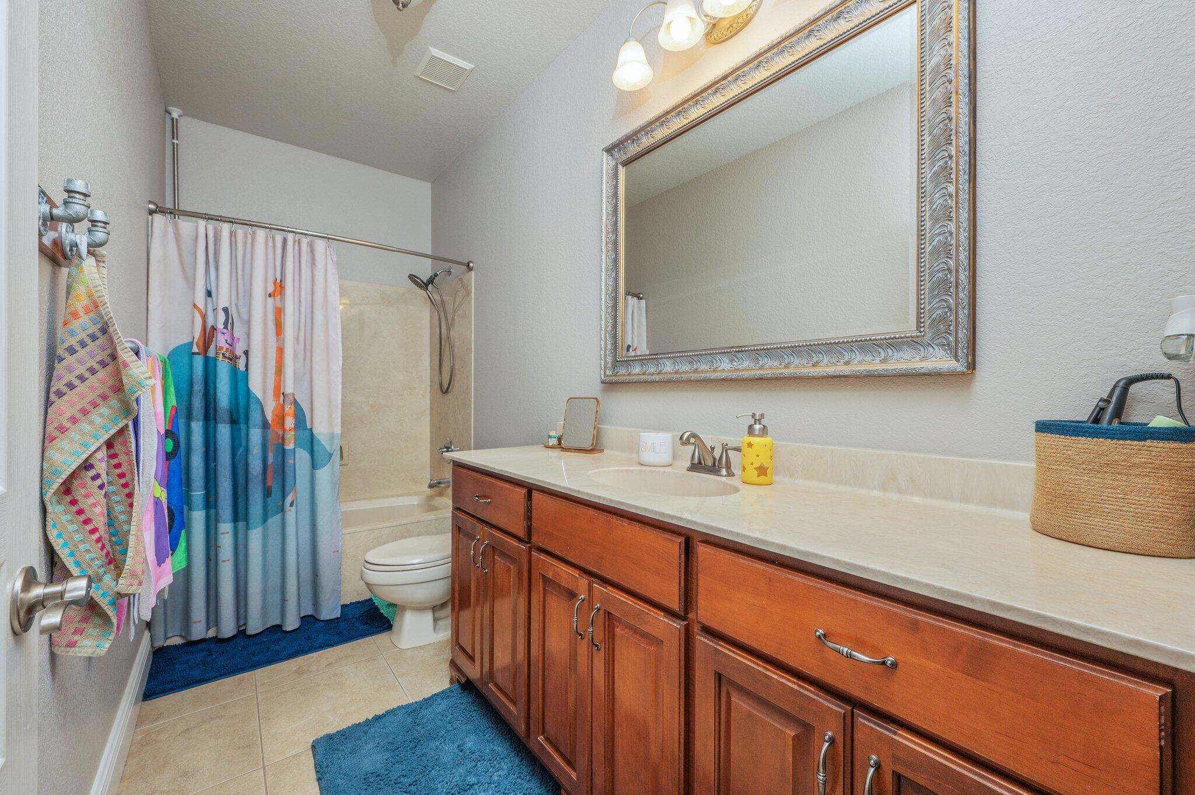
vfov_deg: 81.1
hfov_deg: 104.3
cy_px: 398
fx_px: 464
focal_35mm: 14
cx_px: 598
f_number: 9
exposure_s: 1/60
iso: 320
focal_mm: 14
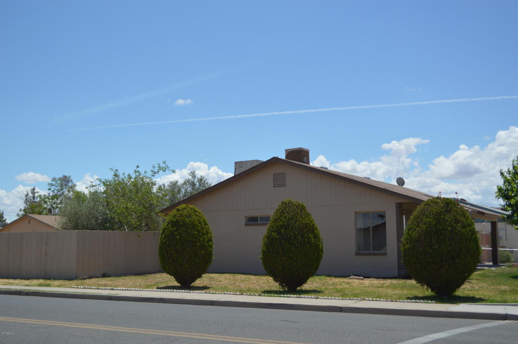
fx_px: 647
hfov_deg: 43.6
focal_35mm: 45
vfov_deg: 29.8
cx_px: 259
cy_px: 172
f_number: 4.5
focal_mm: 30
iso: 100
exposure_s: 1/1000
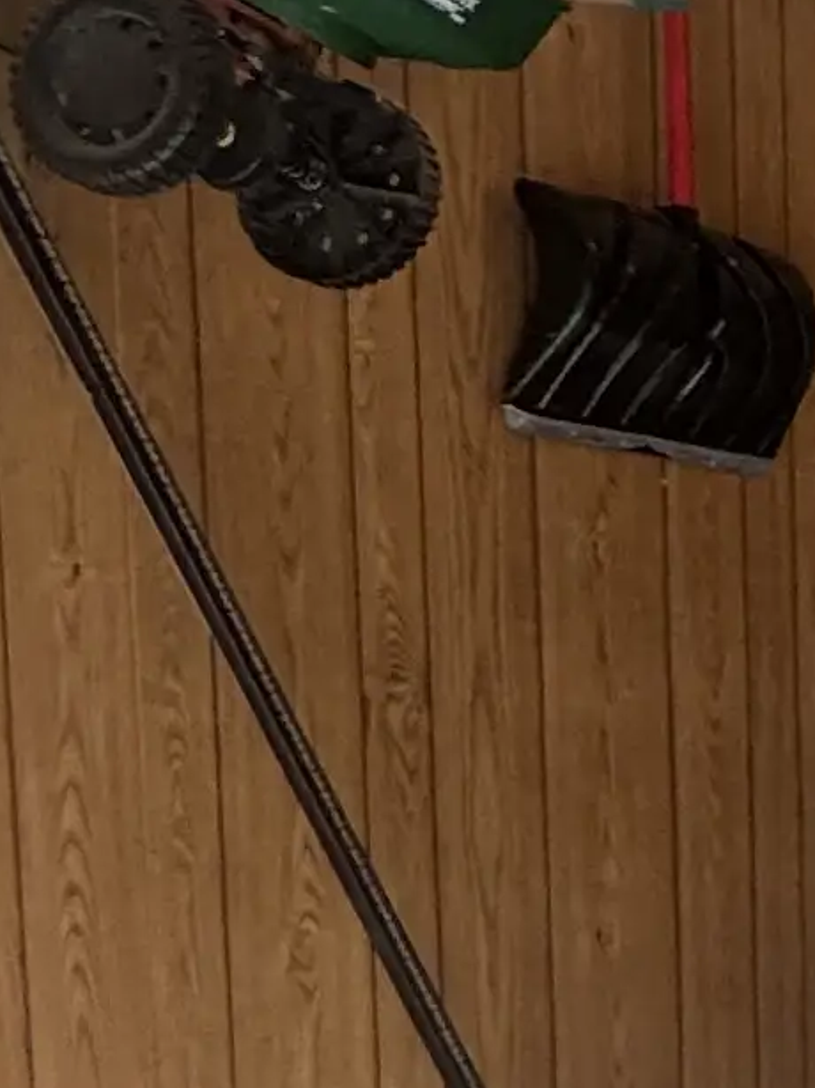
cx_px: 2098
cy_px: 1054
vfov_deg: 20.7
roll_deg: -0.7
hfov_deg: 12.0
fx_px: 2890
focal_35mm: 92
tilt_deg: -6.2
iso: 80
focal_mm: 2.22
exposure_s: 1/99
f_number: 2.2
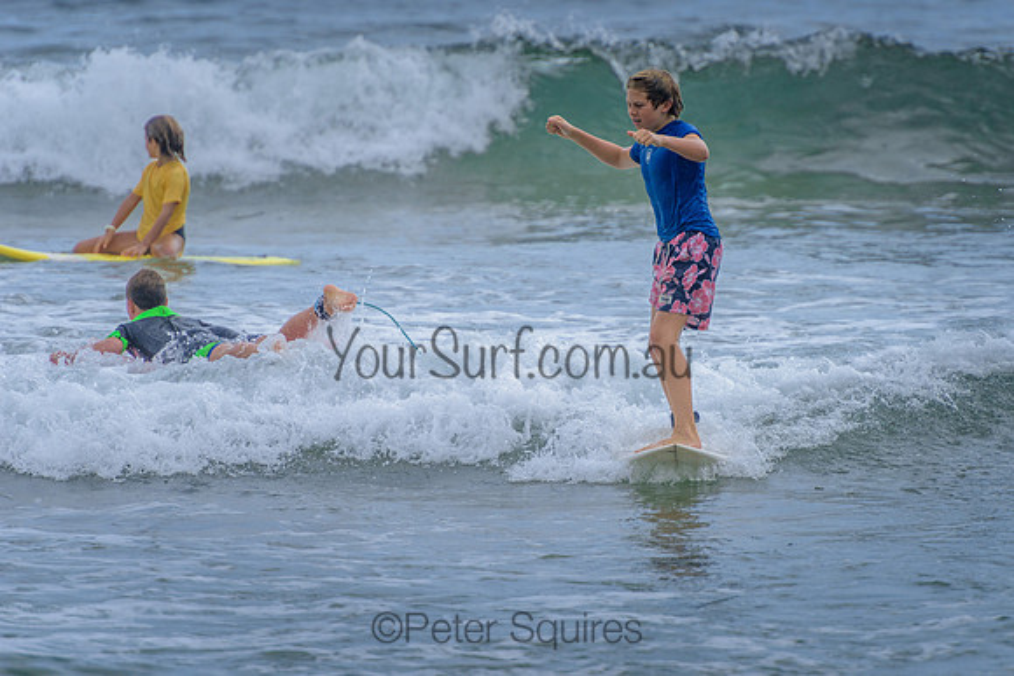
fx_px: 13813
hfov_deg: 4.2
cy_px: 324
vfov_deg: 2.8
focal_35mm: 490
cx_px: 621
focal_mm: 400
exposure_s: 1/1600
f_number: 5.6
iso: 220
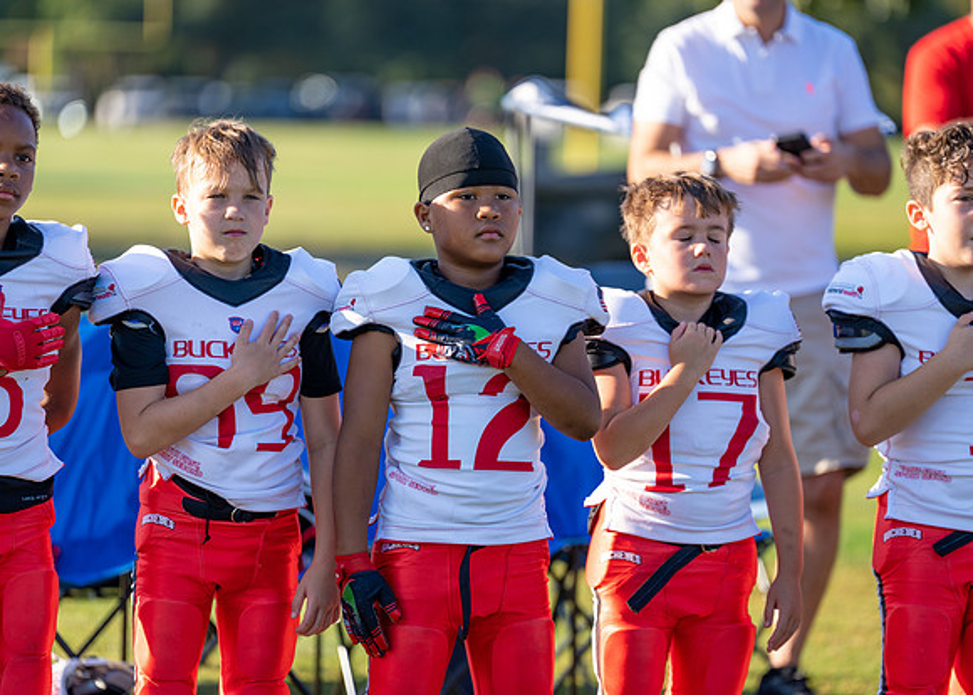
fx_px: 5790
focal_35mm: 210
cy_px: 348
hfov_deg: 9.6
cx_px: 486
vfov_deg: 6.9
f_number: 2.8
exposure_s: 1/640
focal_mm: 200
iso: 100
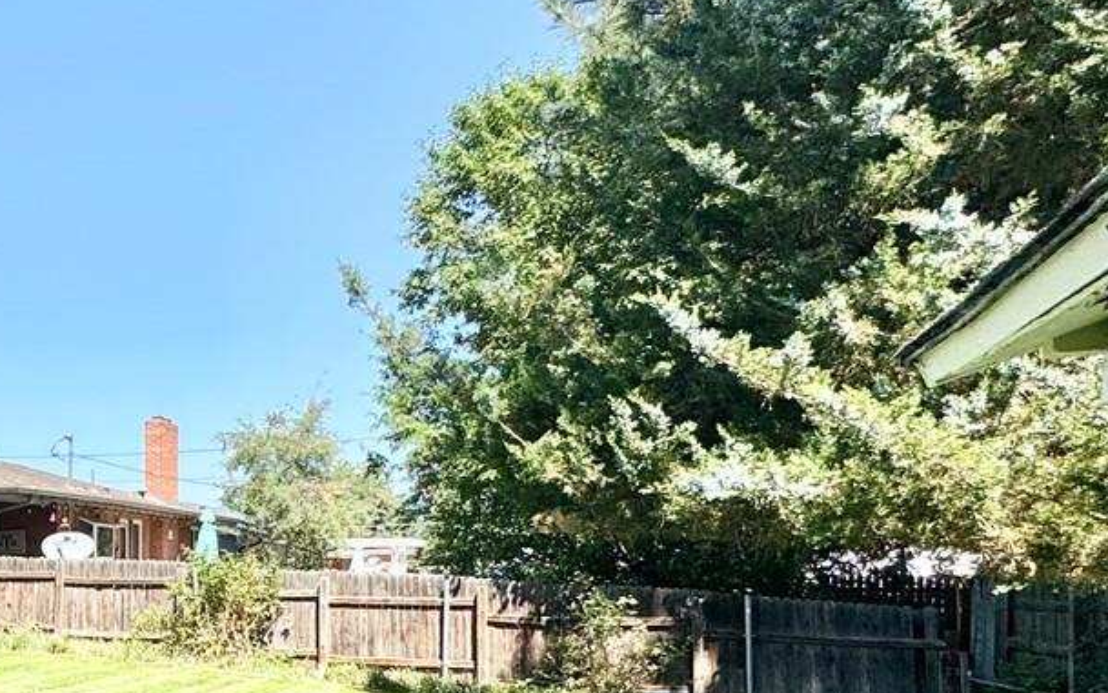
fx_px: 1178
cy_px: 575
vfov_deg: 31.7
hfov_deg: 35.4
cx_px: -317
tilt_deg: +0.7
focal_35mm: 39
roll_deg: +0.6
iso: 50
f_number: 2.2
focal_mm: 2.22
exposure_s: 1/1323
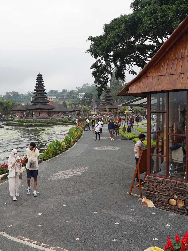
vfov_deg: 52.6
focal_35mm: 35
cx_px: 64
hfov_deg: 40.2
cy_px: 125
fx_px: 253
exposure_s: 1/100
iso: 100
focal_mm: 24
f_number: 6.3
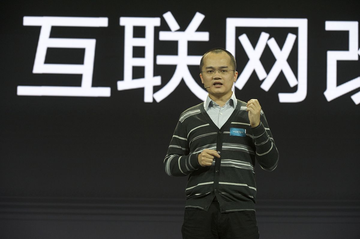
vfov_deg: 6.9
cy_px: 120
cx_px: 180
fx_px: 1998
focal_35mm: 200
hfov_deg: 10.3
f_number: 8
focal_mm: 200
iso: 1600
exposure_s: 1/80
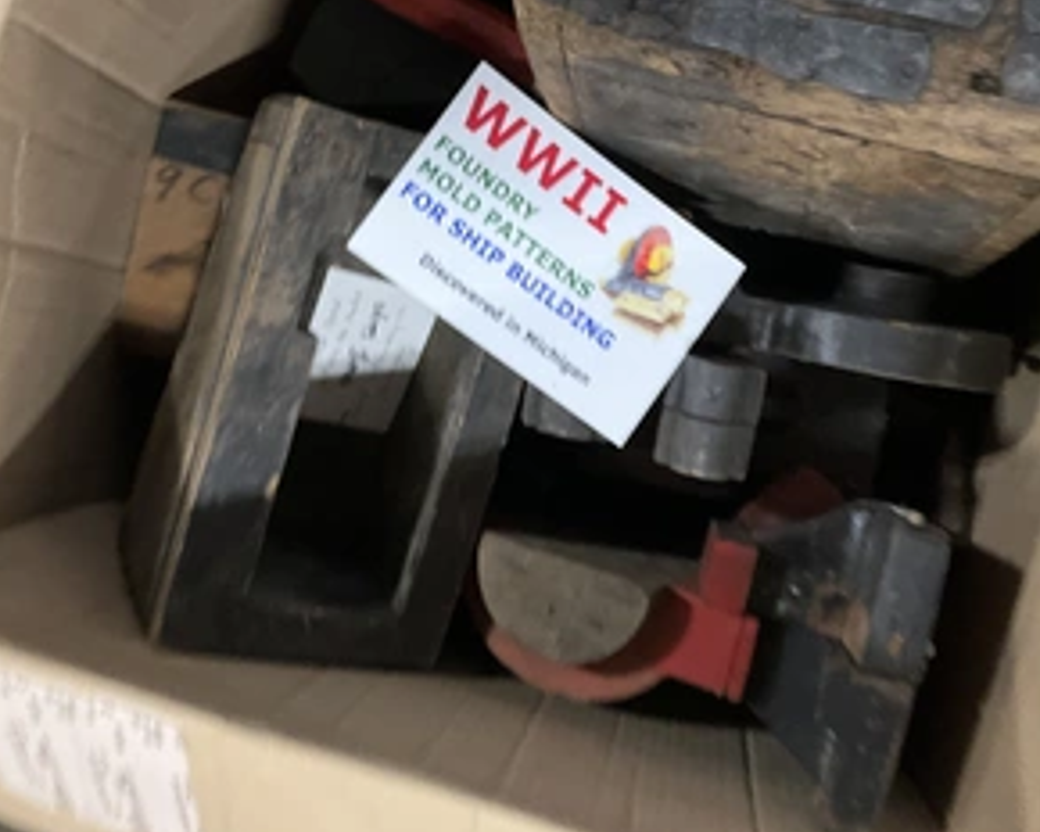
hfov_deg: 46.8
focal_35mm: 39
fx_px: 1200
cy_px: 305
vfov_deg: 38.0
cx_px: 527
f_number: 1.8
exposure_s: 1/30
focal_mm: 3
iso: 320
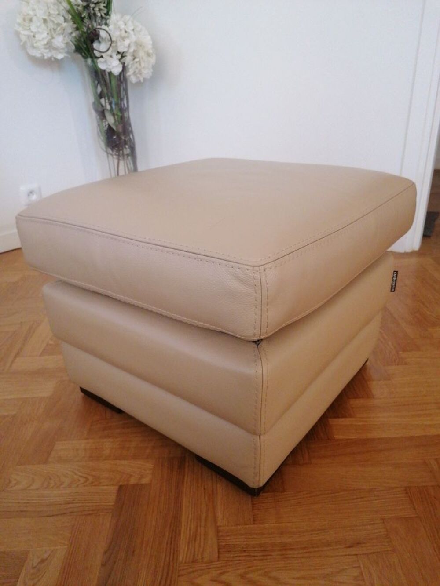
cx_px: 220
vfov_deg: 65.3
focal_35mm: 27
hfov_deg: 51.4
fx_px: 458
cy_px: 293
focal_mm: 4.75
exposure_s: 1/16.7
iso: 800
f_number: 1.8
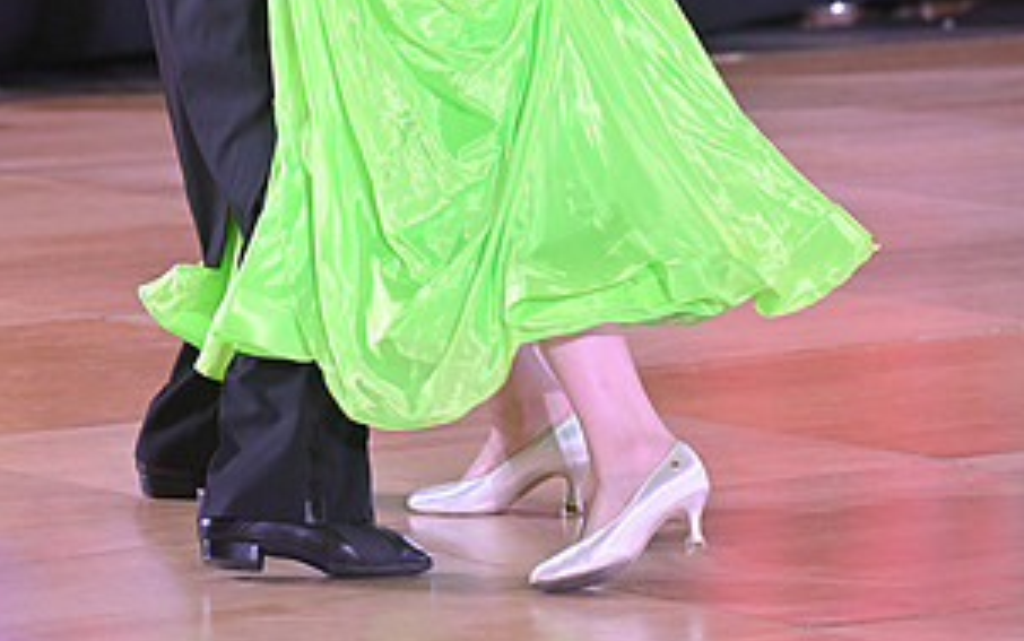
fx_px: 8738
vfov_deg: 4.2
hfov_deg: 6.7
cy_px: -248
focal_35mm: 313
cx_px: 381
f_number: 5
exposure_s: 1/320
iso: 3200
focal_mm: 160
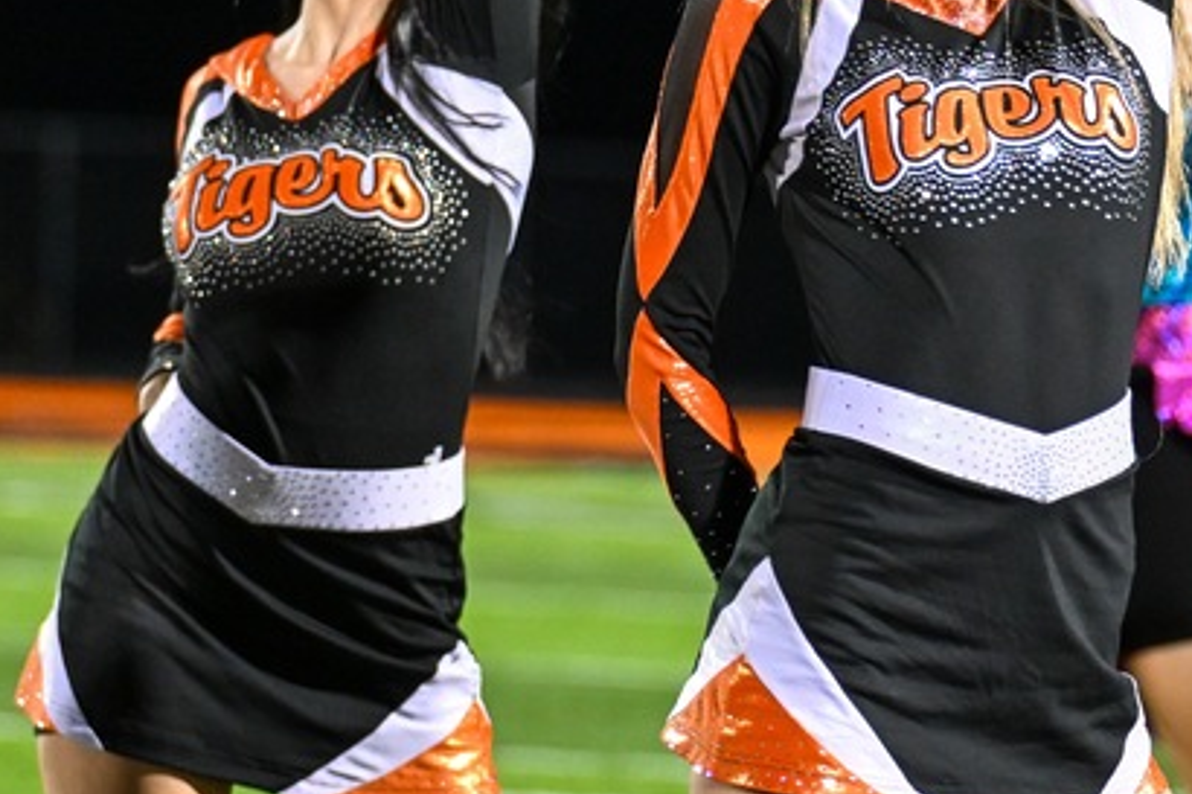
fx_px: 14273
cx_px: 898
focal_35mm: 431
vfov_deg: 3.2
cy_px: 281
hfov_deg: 4.8
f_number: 2.8
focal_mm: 115
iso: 1800
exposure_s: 1/200
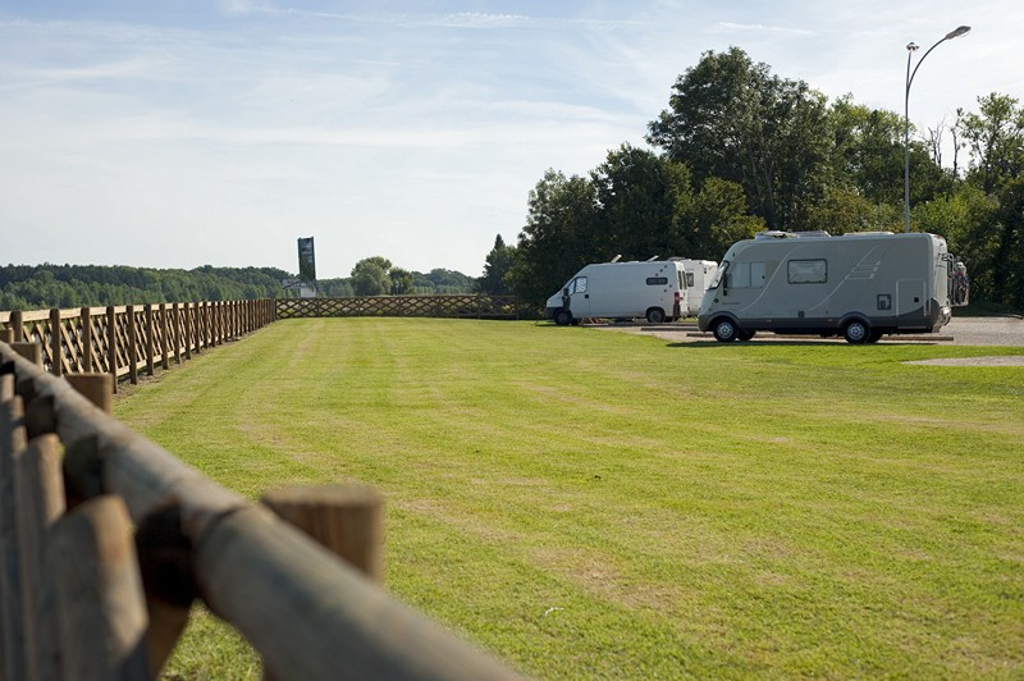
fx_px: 1421
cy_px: 340
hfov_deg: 39.6
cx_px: 512
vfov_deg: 26.9
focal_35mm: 50
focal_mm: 50
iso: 200
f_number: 5
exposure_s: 1/1600
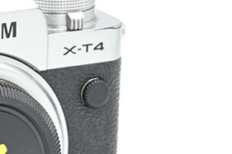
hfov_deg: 8.4
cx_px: -68
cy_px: 130
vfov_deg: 5.7
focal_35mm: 242
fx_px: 1559
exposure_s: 1/6
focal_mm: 70
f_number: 14
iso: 100
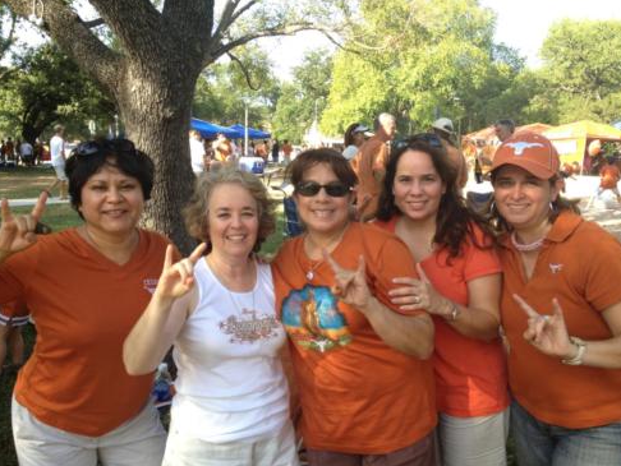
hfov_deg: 51.3
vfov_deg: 39.7
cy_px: 237
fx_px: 646
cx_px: 316
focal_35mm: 36
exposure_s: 1/193
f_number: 2.4
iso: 64
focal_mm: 4.28
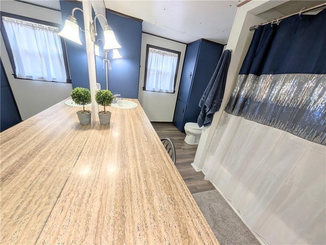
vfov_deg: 94.6
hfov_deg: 110.5
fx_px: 113
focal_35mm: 12
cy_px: 122
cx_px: 163
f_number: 1.7
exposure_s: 1/158
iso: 48
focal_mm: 2.02
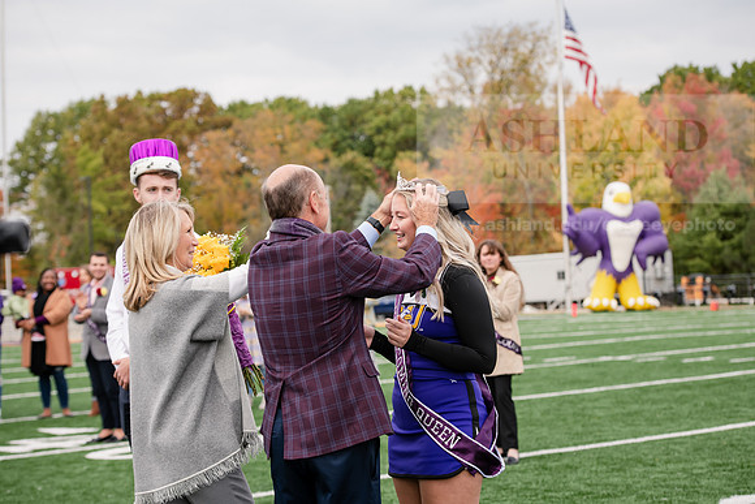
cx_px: 378
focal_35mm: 90
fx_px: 1888
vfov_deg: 15.2
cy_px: 252
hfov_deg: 22.6
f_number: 5
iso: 320
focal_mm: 90
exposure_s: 1/640
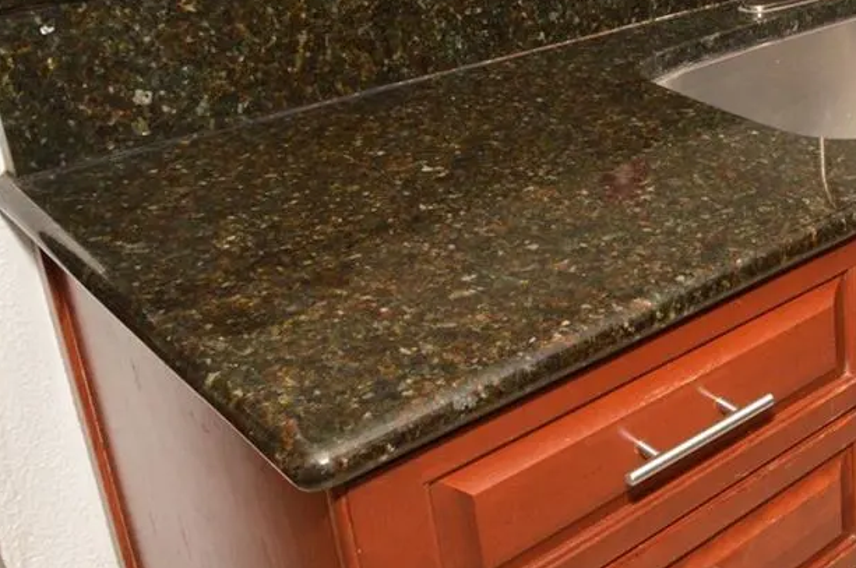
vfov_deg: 27.6
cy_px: 62
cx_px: 1081
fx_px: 1116
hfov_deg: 32.7
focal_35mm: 47
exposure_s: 1/60
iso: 800
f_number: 9
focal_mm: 12
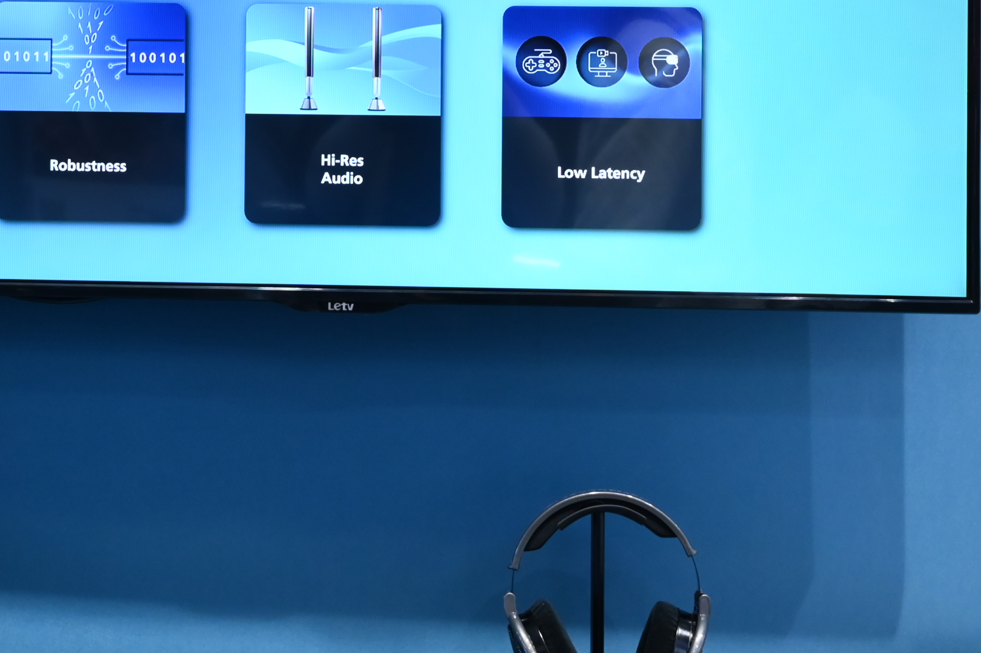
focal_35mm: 72
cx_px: 273
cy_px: 24
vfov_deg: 18.5
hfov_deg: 27.8
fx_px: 1961
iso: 1000
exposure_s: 1/160
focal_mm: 24
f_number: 4.5
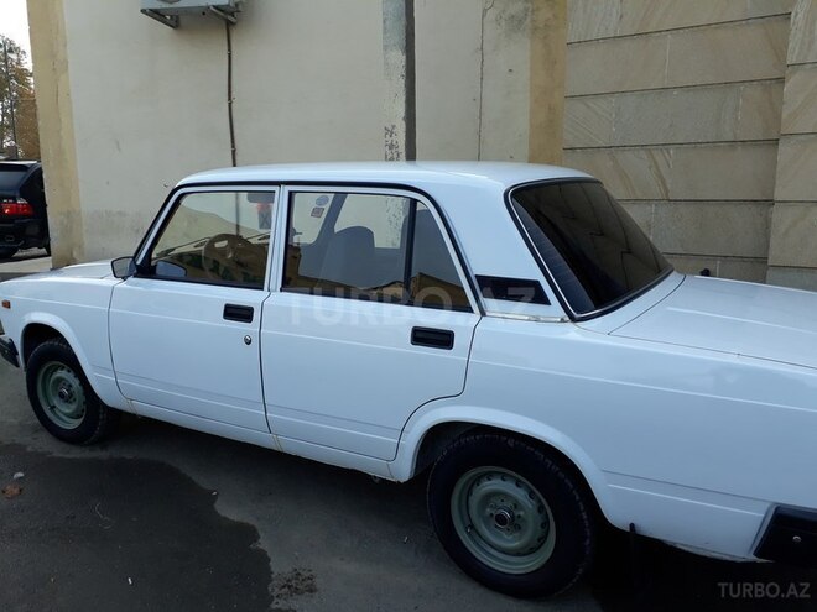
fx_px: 637
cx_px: 408
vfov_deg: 51.4
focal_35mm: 27
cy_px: 306
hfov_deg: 65.3
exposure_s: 1/364
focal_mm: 3.6
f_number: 1.9
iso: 40
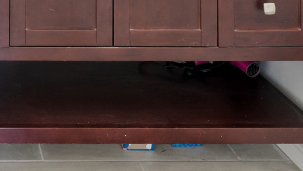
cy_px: -181
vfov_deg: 14.7
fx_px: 530
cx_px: -43
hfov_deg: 28.5
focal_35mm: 66
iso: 250
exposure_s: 1/1.25
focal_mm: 16
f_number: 9
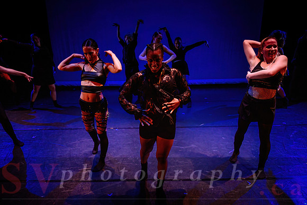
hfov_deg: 65.3
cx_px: 142
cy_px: 120
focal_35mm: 28
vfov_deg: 46.1
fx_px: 239
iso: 3200
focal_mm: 24
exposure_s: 1/300
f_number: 2.8
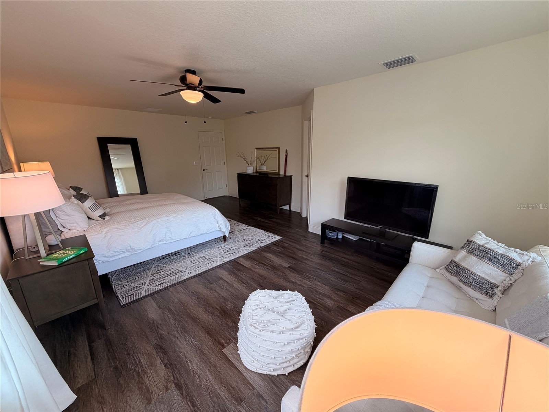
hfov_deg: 102.1
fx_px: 222
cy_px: 206
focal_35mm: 14
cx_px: 274
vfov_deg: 85.7
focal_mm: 2.22
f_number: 2.2
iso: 100
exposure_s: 1/120
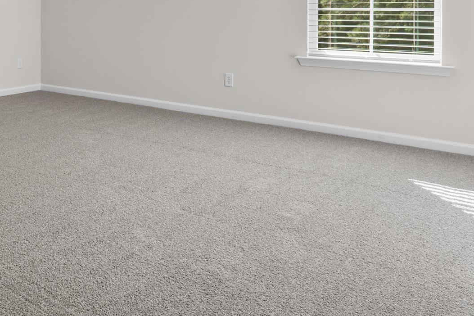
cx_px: 44
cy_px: 12
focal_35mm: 39
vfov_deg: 31.9
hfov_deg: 44.7
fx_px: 516
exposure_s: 1/8
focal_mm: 11
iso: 200
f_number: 6.3
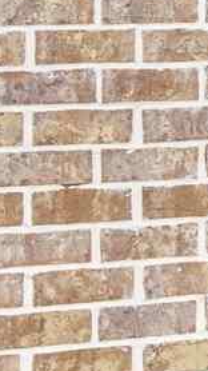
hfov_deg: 5.4
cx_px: 889
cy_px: -89
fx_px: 1896
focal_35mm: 193
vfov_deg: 10.9
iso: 200
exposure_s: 1/250
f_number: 11
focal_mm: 25
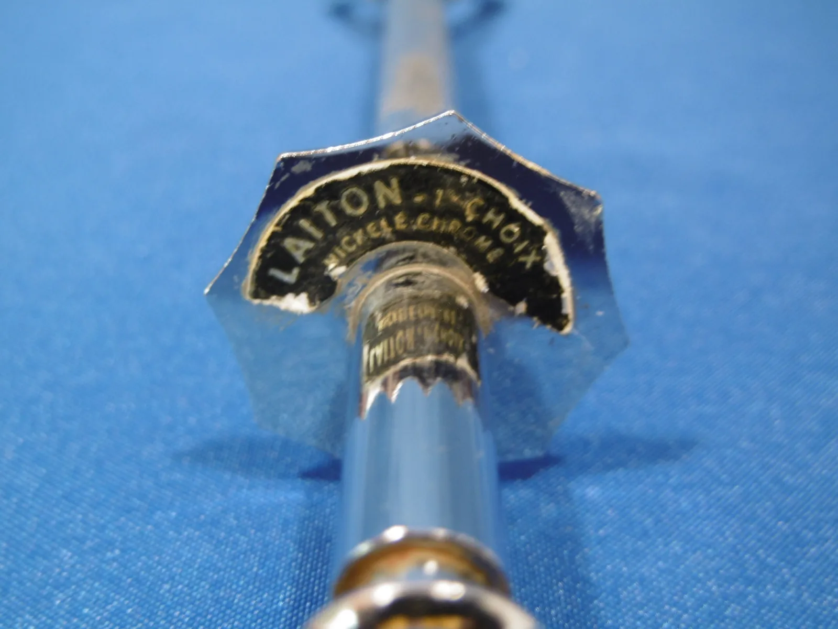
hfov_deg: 43.9
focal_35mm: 43
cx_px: 419
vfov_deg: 33.6
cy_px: 314
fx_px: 1041
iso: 100
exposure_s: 1/4
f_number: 3.8
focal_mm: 7.7
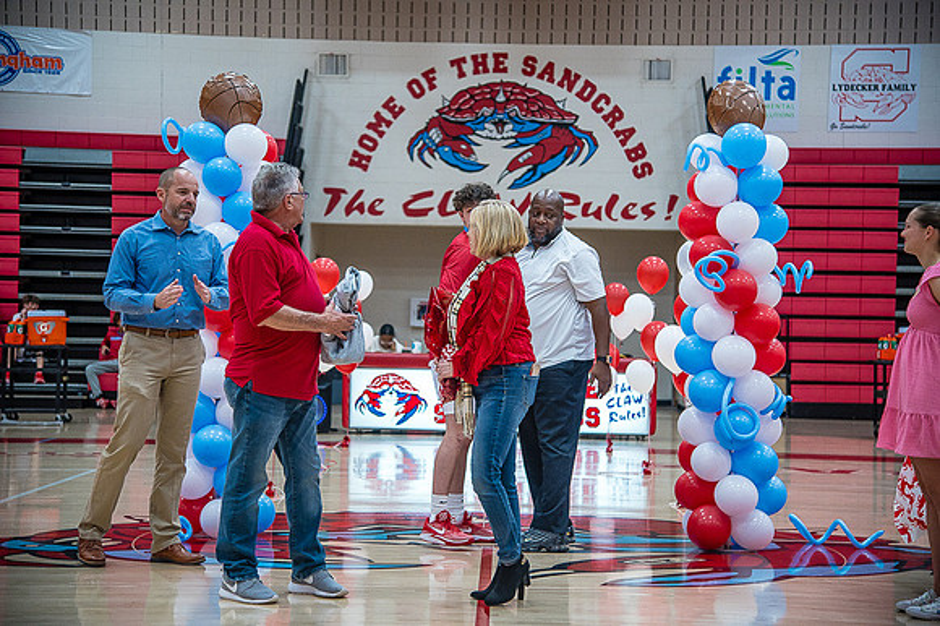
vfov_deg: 19.4
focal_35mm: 70
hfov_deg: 28.9
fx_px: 1827
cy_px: 313
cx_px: 470
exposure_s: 1/320
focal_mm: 70
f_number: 4
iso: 2000
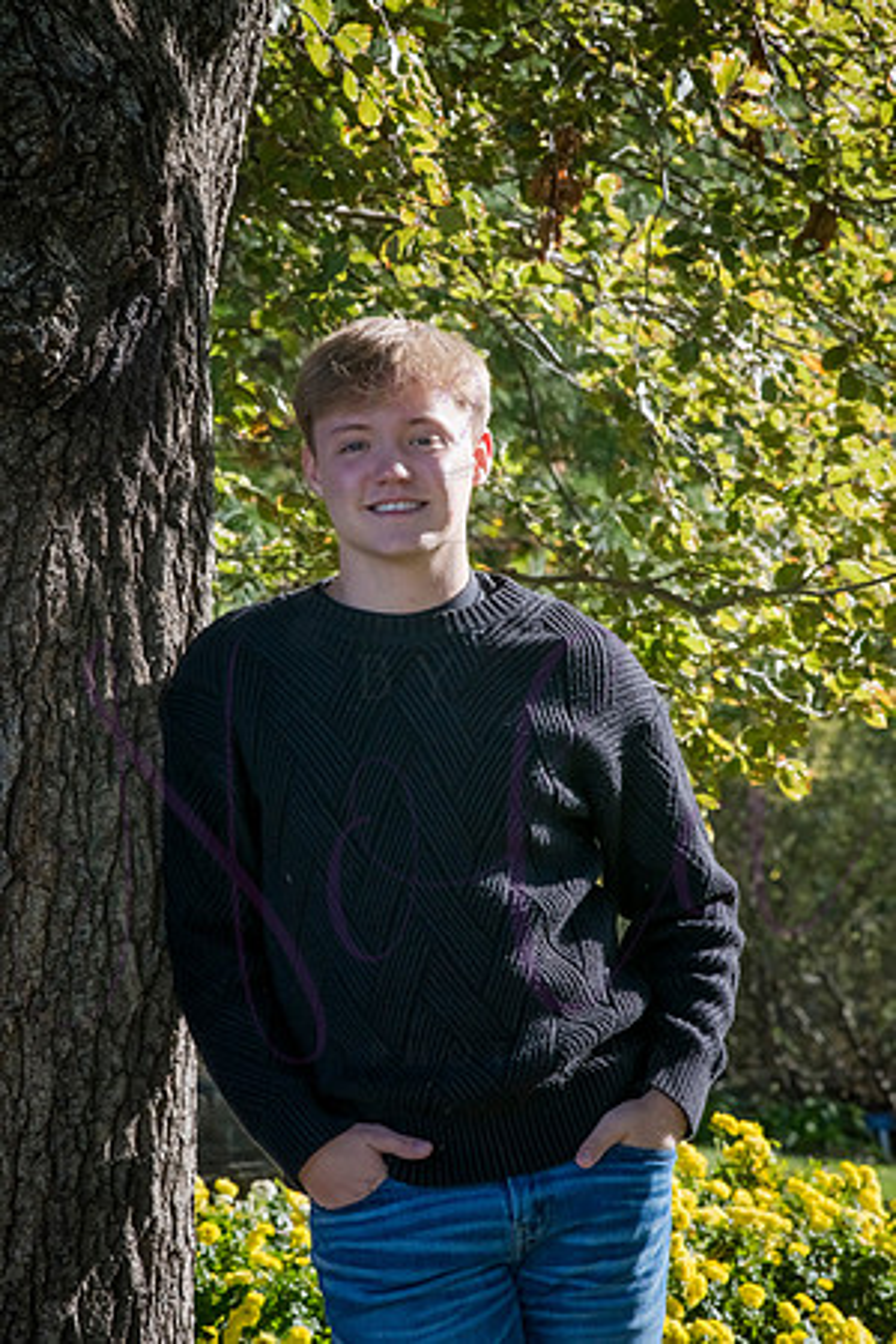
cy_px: 672
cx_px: 448
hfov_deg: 9.5
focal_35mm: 145
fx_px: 5413
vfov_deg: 14.2
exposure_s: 1/500
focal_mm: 145
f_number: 16
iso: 800
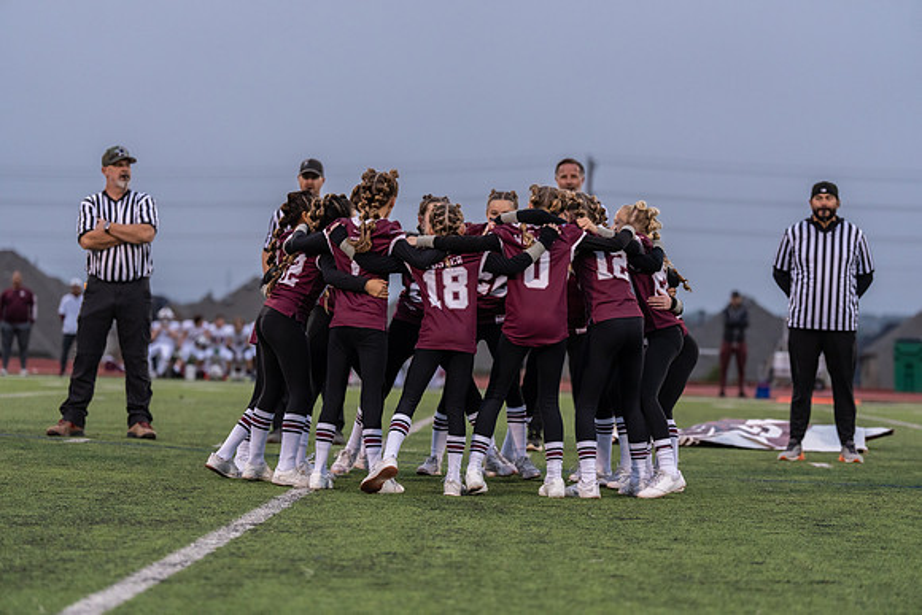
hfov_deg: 17.3
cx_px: 461
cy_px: 308
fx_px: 3023
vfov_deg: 11.6
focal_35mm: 118
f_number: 2.8
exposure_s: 1/1250
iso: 2000
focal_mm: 118
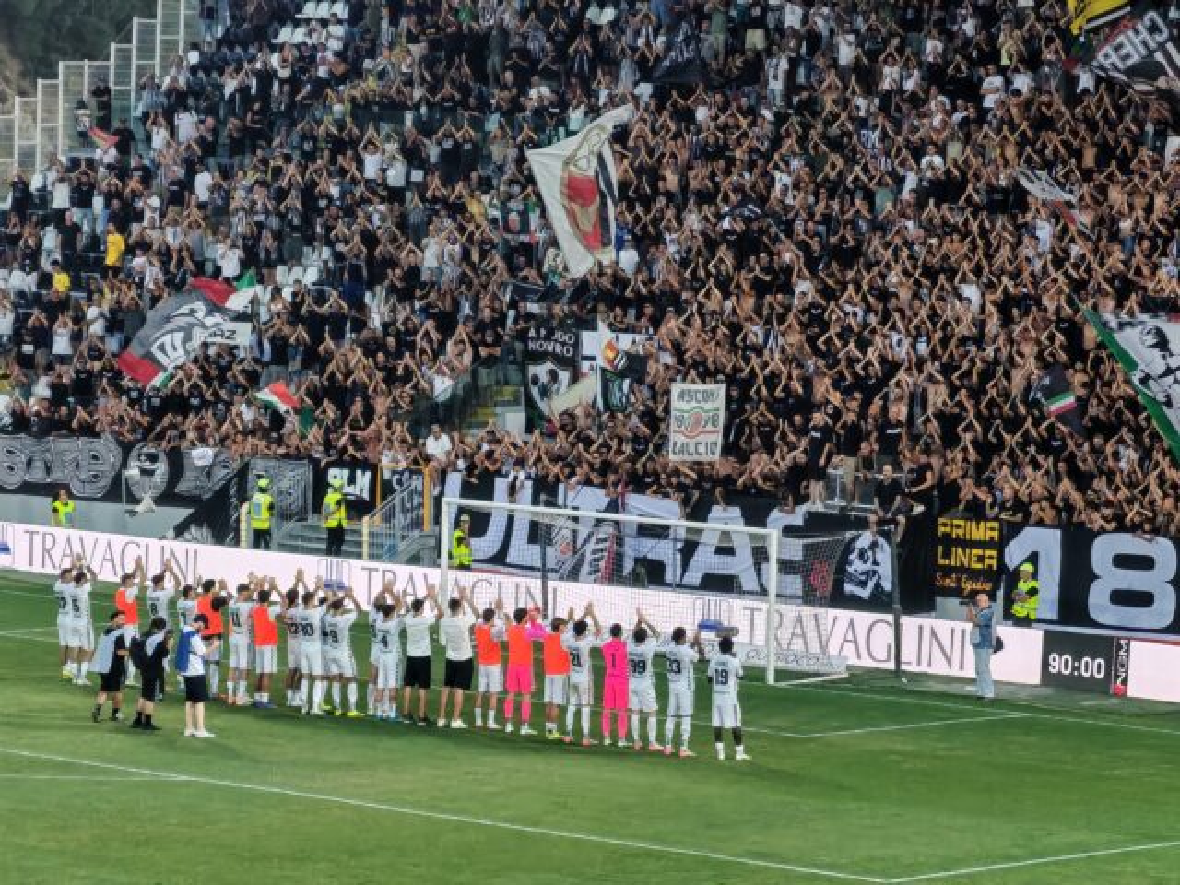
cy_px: 442
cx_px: 590
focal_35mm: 182
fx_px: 6204
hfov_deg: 10.9
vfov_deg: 8.2
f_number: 2.4
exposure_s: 1/100
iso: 64
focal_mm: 8.67
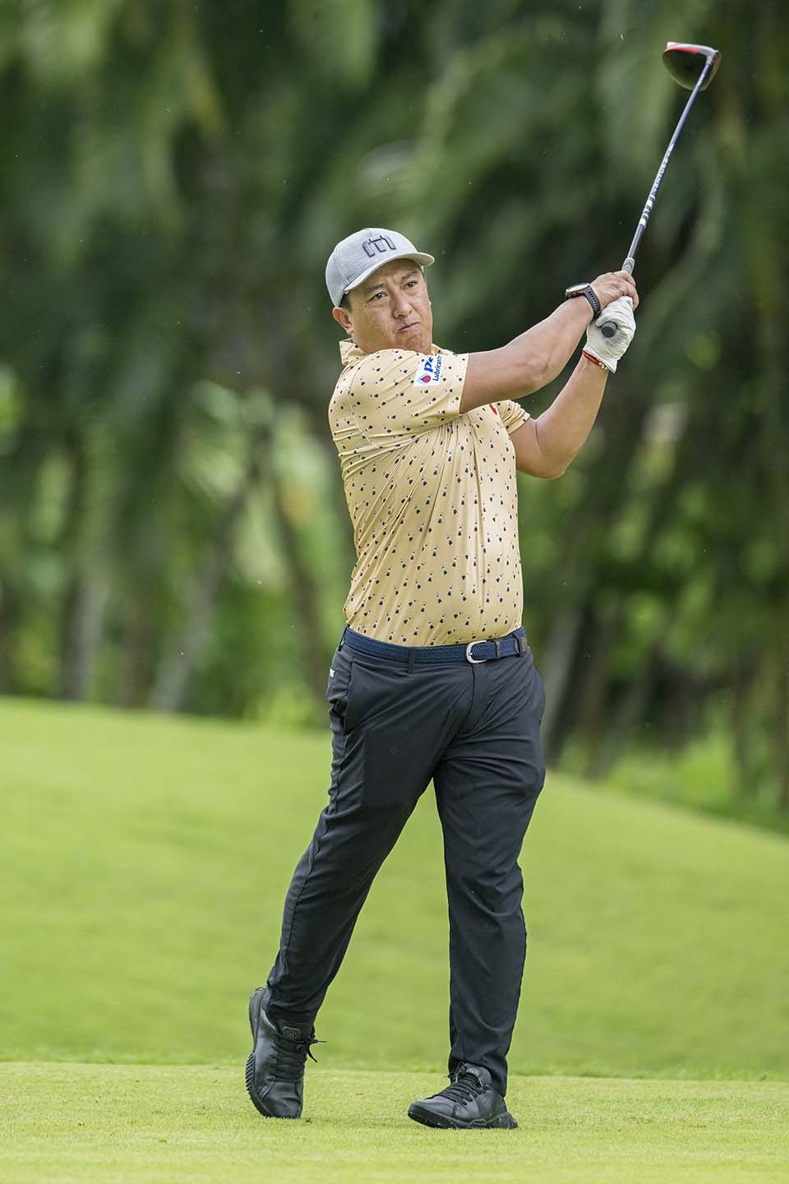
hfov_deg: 3.4
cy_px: 592
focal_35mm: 400
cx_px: 394
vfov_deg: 5.2
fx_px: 13149
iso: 1800
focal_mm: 400
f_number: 3.5
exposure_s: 1/4000
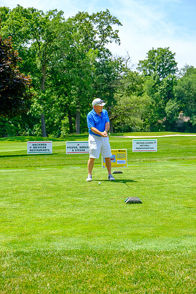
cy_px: 147
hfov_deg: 22.3
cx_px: 98
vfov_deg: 32.9
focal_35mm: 61
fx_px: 498
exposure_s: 1/500
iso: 200
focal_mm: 40.7
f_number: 5
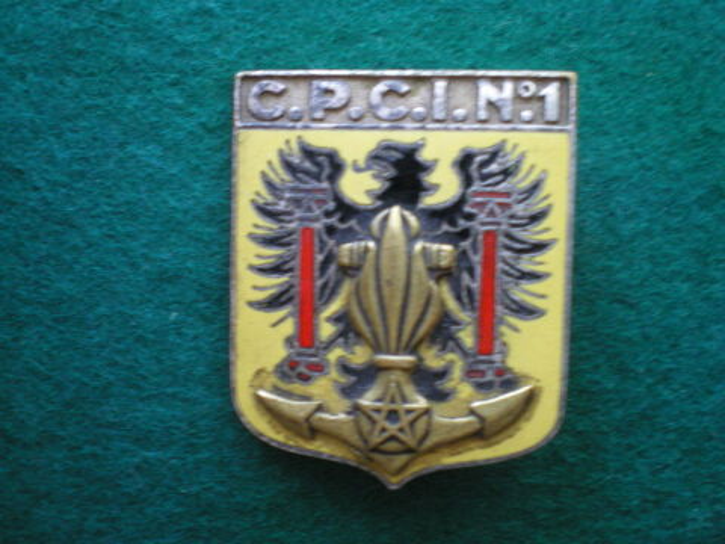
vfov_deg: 37.7
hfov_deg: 49.0
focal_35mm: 38
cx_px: 362
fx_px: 796
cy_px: 272
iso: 400
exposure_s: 1/10
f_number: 3.1
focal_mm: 6.3
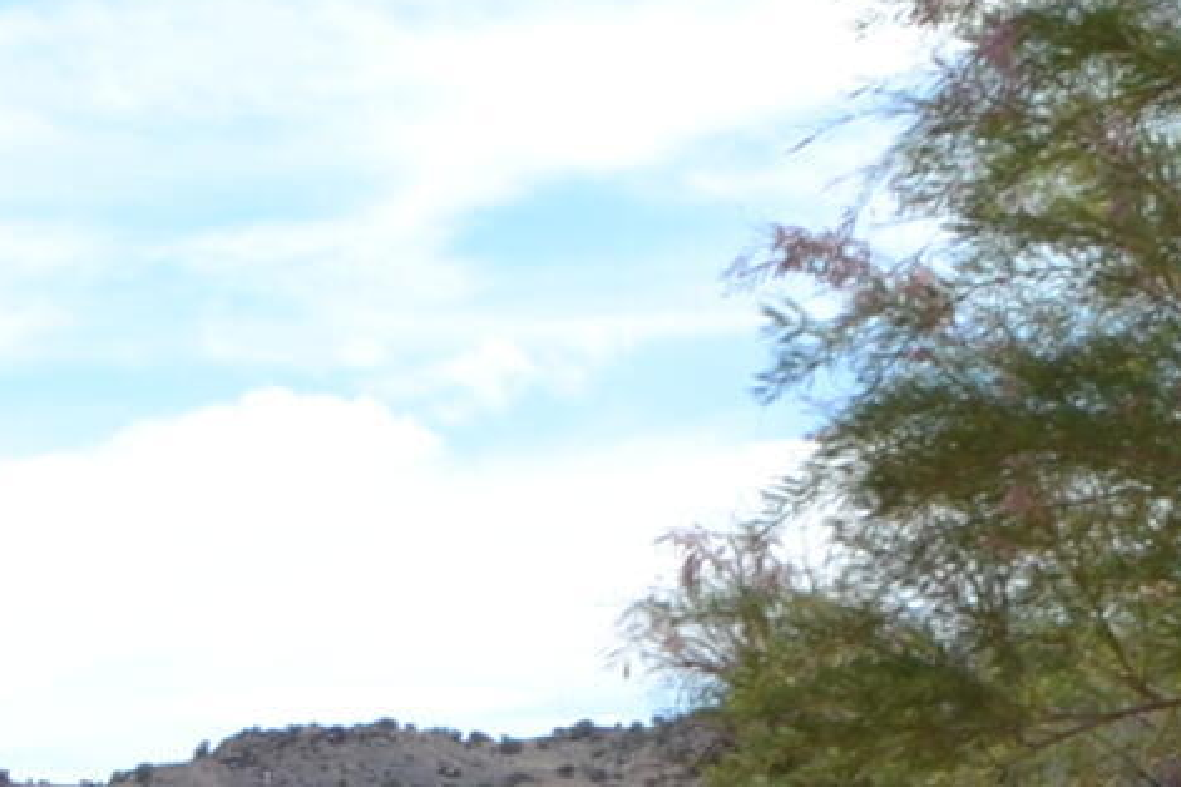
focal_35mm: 172
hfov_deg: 11.5
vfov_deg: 7.9
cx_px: -519
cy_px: 1088
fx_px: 5642
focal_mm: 18
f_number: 8
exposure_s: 1/200
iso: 100
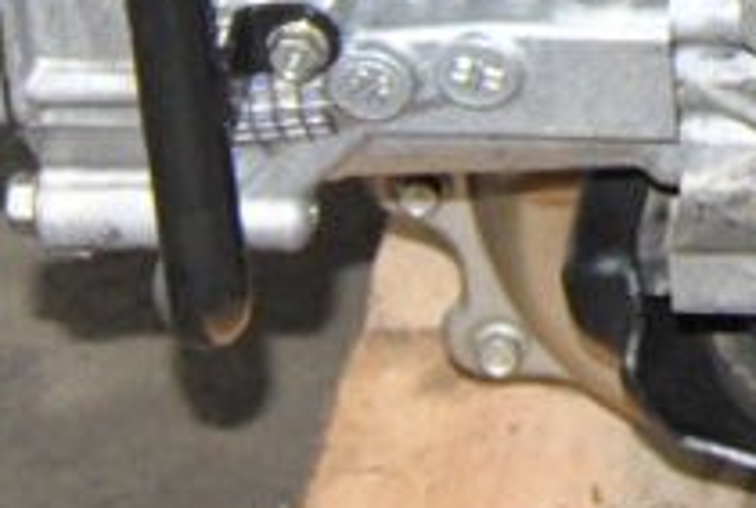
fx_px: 6250
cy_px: -690
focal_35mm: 297
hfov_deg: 6.6
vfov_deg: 4.5
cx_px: 1778
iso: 400
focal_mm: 26
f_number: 5.6
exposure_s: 1/200
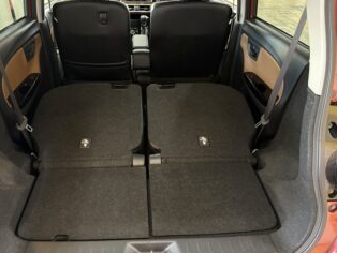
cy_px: 126
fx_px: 283
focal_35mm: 29
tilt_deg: -32.0
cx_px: 151
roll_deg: -0.5
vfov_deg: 48.3
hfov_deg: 61.5
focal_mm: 5.96
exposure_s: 1/25
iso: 800
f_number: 1.6
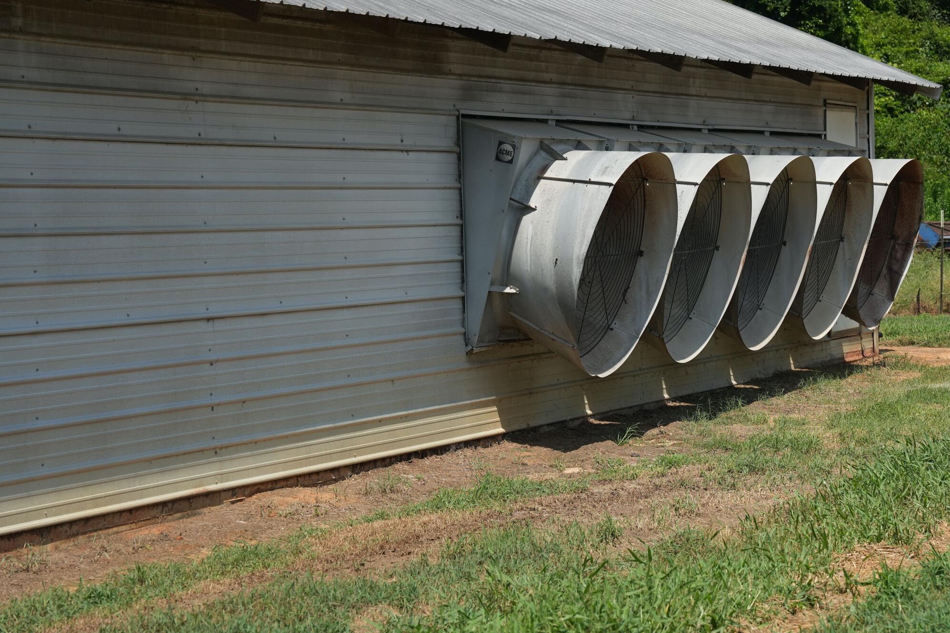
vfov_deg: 13.0
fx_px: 2770
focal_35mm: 105
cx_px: 683
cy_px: 357
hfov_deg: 19.4
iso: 400
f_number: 5
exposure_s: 1/2500
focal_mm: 70
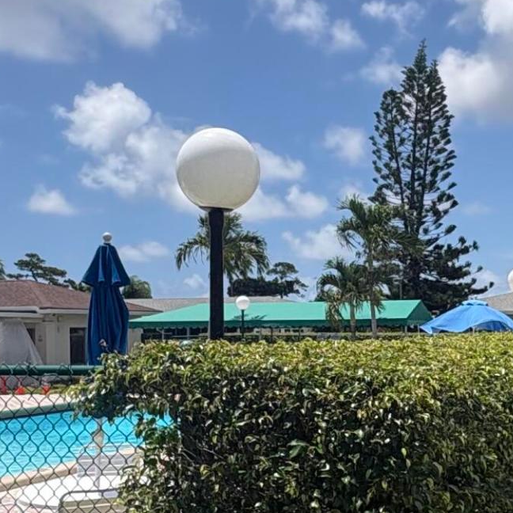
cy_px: 338
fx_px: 922
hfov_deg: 30.3
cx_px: 411
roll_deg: +2.4
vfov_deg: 30.9
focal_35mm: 55
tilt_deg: -1.6
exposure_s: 1/2584
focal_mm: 2.22
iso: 50
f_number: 2.2
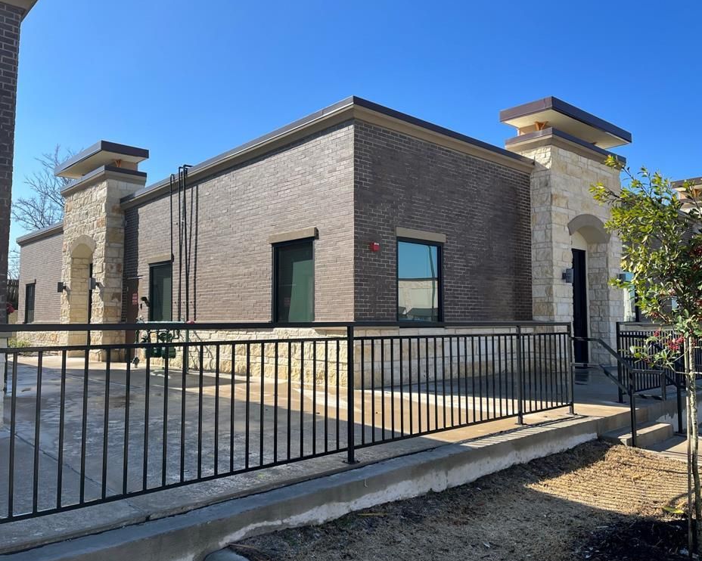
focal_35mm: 28
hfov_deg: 62.2
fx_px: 582
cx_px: 351
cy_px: 276
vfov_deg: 51.5
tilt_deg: +2.9
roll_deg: +0.3
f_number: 1.6
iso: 50
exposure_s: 1/1536
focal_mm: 5.1
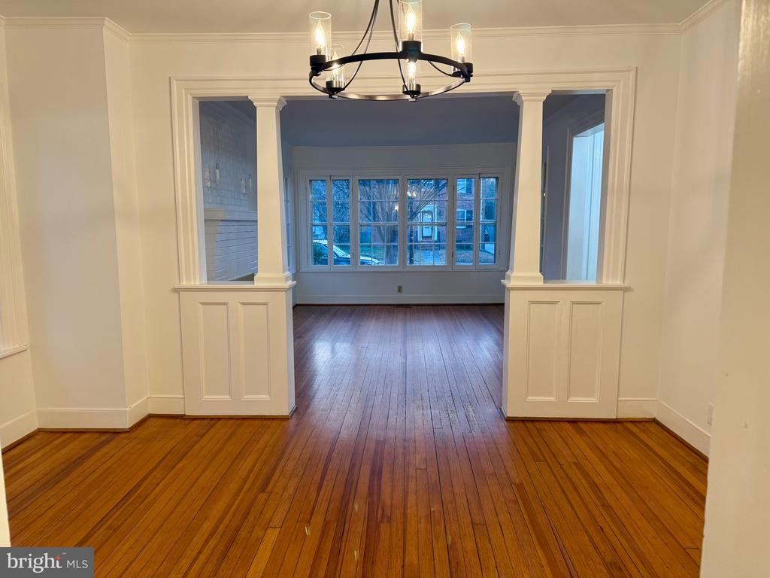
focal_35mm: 24
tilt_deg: -4.6
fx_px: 534
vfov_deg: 56.8
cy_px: 289
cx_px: 385
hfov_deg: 71.6
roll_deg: +1.0
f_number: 1.78
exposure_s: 1/60
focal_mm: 6.76
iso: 125
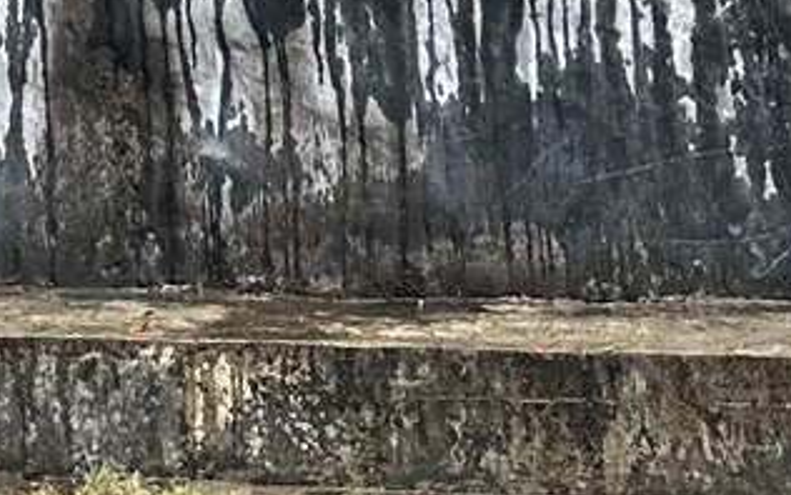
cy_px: -862
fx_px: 3473
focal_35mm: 161
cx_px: -35
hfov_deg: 12.8
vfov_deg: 7.4
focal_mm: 6.86
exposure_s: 1/501
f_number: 1.78
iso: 80
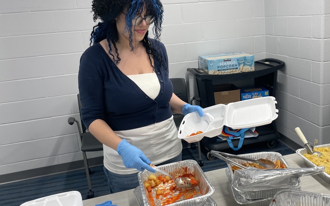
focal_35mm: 36
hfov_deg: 53.4
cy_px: 100
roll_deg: +4.0
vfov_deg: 35.3
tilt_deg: -12.6
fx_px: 324
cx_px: 208
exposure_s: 1/121
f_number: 1.6
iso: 80
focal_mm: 4.2
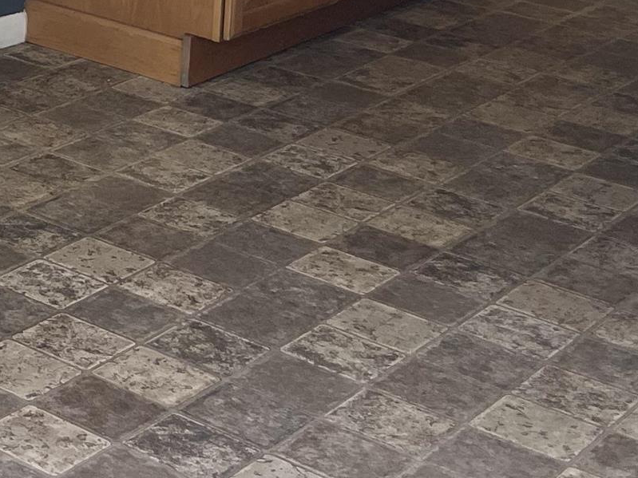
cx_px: -372
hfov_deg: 17.3
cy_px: -326
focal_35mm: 100
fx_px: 1843
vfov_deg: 13.5
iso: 64
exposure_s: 1/120
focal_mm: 5.1
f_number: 1.6
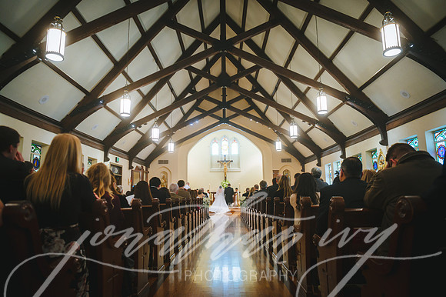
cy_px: 148
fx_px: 297
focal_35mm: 24
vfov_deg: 53.1
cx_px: 223
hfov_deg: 73.8
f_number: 2.8
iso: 1250
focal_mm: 24
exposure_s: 1/125
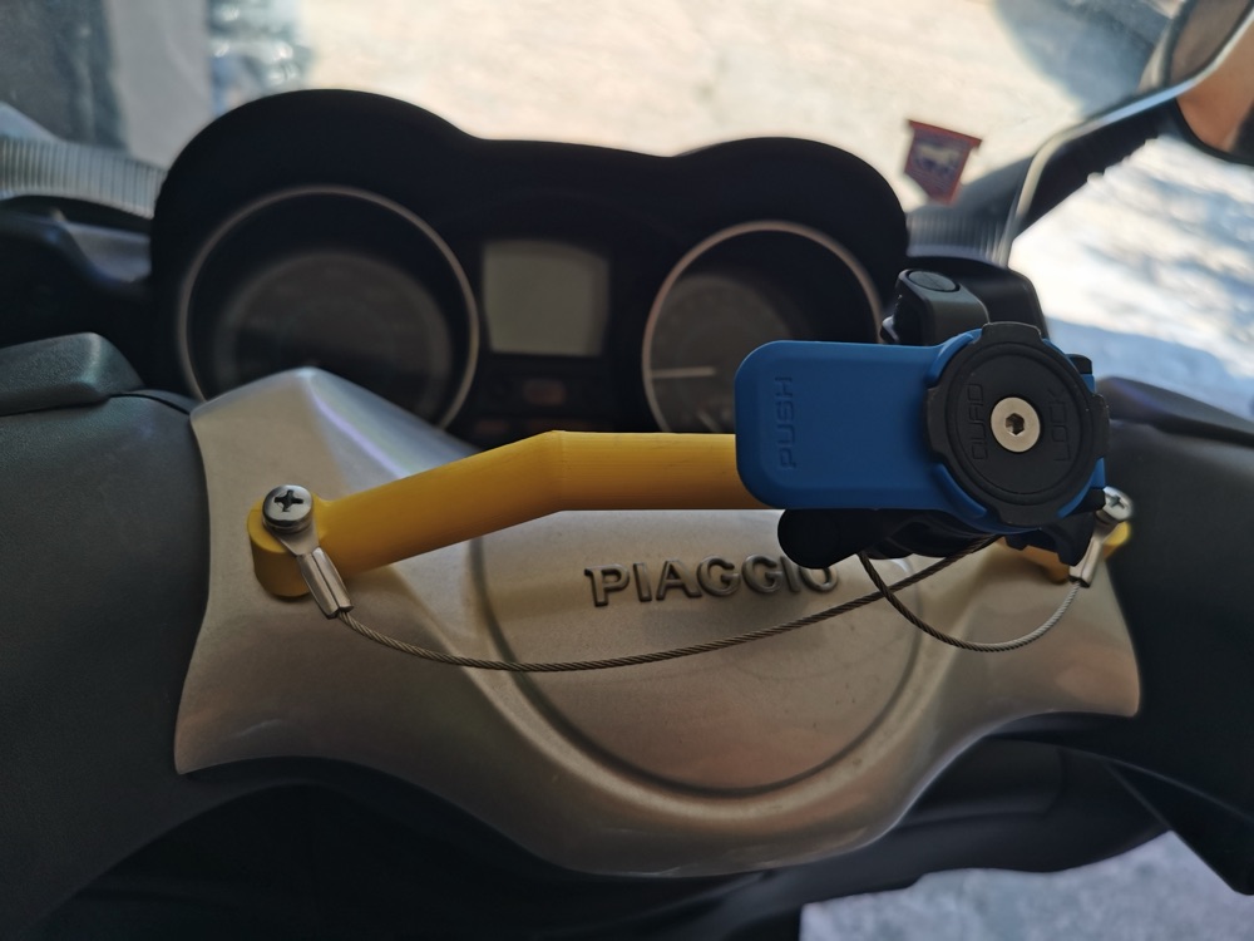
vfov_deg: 51.4
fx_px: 978
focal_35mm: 27
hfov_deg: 65.3
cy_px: 470
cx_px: 627
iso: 50
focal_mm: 5.56
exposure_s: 1/332
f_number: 1.6
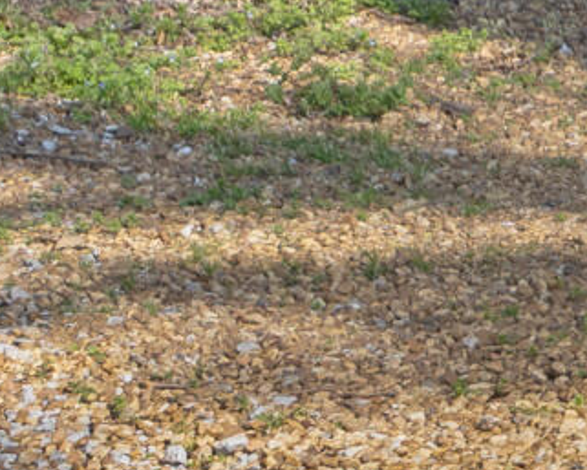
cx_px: 2674
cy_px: -1231
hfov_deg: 5.7
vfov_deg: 5.2
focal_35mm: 272
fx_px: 4727
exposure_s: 1/320
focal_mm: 31
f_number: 7.1
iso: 320
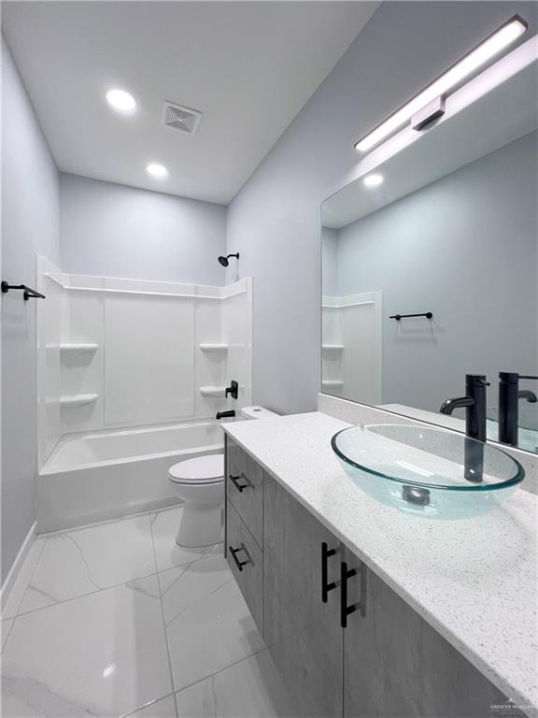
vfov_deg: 106.2
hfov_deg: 89.9
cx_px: 269
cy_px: 359
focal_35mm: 13
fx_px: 269
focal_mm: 1.57
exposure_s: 1/120
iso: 125
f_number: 1.8
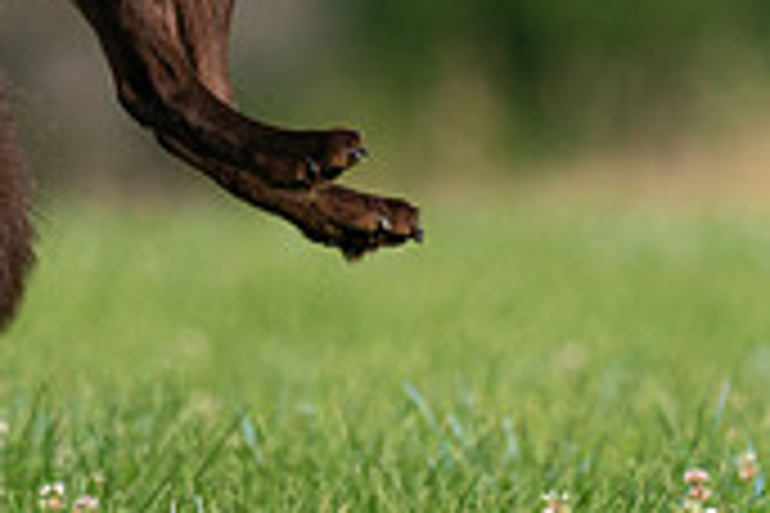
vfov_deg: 0.9
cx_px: 432
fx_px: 33963
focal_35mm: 1588
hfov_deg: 1.3
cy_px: -272
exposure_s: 1/4000
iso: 1000
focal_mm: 467
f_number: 6.3
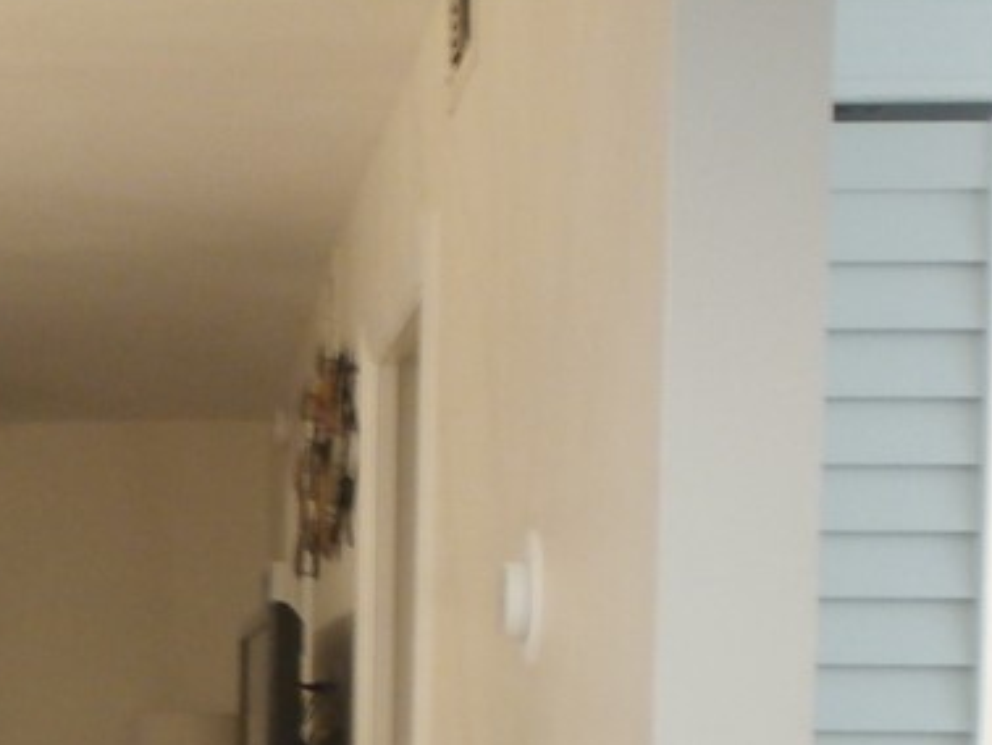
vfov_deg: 15.3
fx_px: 2638
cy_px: 971
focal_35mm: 92
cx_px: -42
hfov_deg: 20.5
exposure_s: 1/10
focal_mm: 6
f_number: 3.4
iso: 400
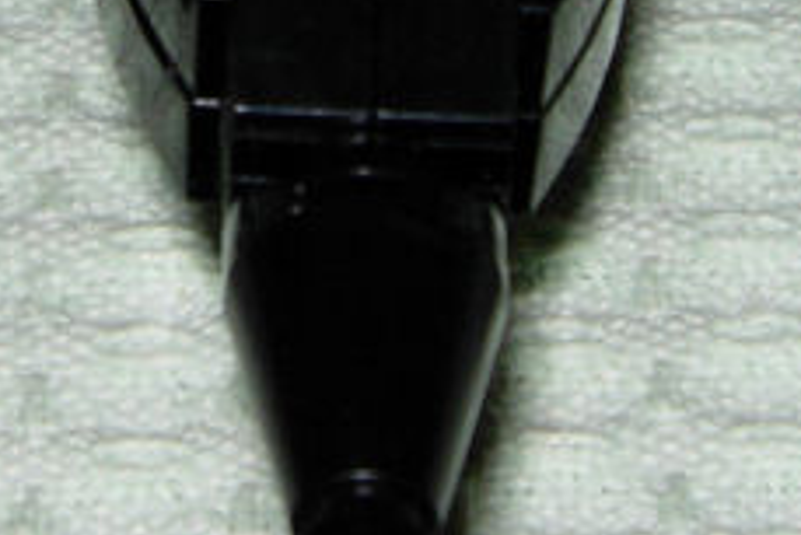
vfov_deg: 7.0
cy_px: -418
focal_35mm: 191
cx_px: 324
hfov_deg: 10.8
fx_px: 4252
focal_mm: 7.5
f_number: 3.8
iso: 50
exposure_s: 1/45.2
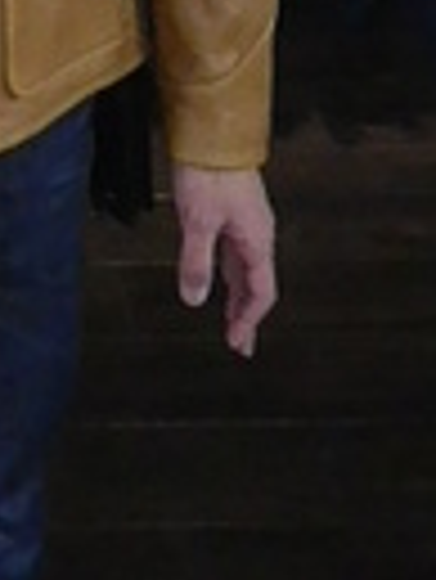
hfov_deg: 14.0
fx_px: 1693
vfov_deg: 17.4
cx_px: -171
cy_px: -308
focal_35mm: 101
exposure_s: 1/40
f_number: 3.5
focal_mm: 5
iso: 800
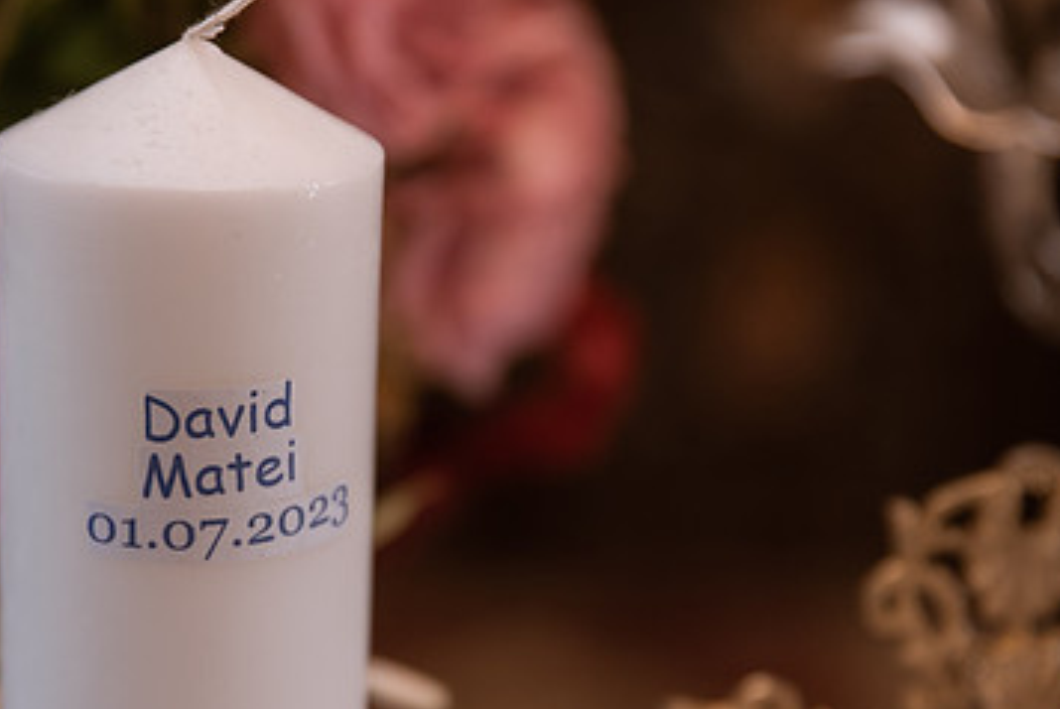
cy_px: 469
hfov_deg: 17.8
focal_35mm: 114
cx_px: 205
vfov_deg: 12.0
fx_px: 3359
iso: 800
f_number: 2.8
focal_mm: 70
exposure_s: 1/125
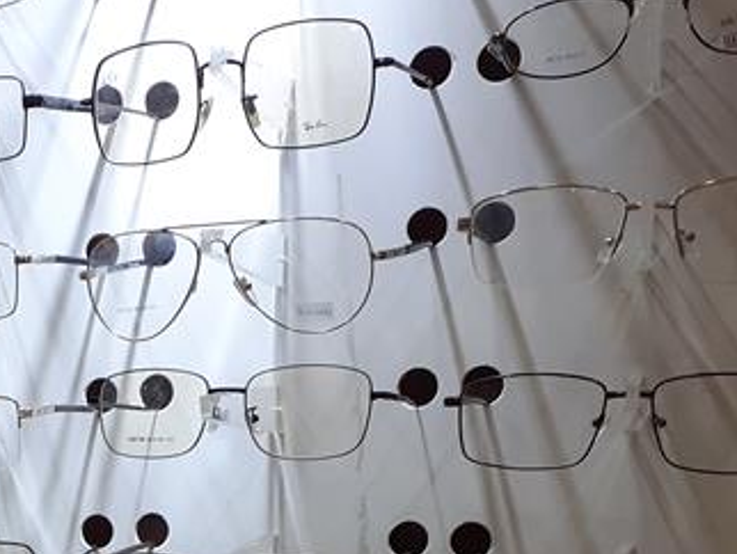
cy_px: 678
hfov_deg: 27.0
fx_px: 1428
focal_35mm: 67
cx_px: -30
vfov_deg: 20.4
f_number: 1.9
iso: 80
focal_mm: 3.6
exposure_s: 1/60
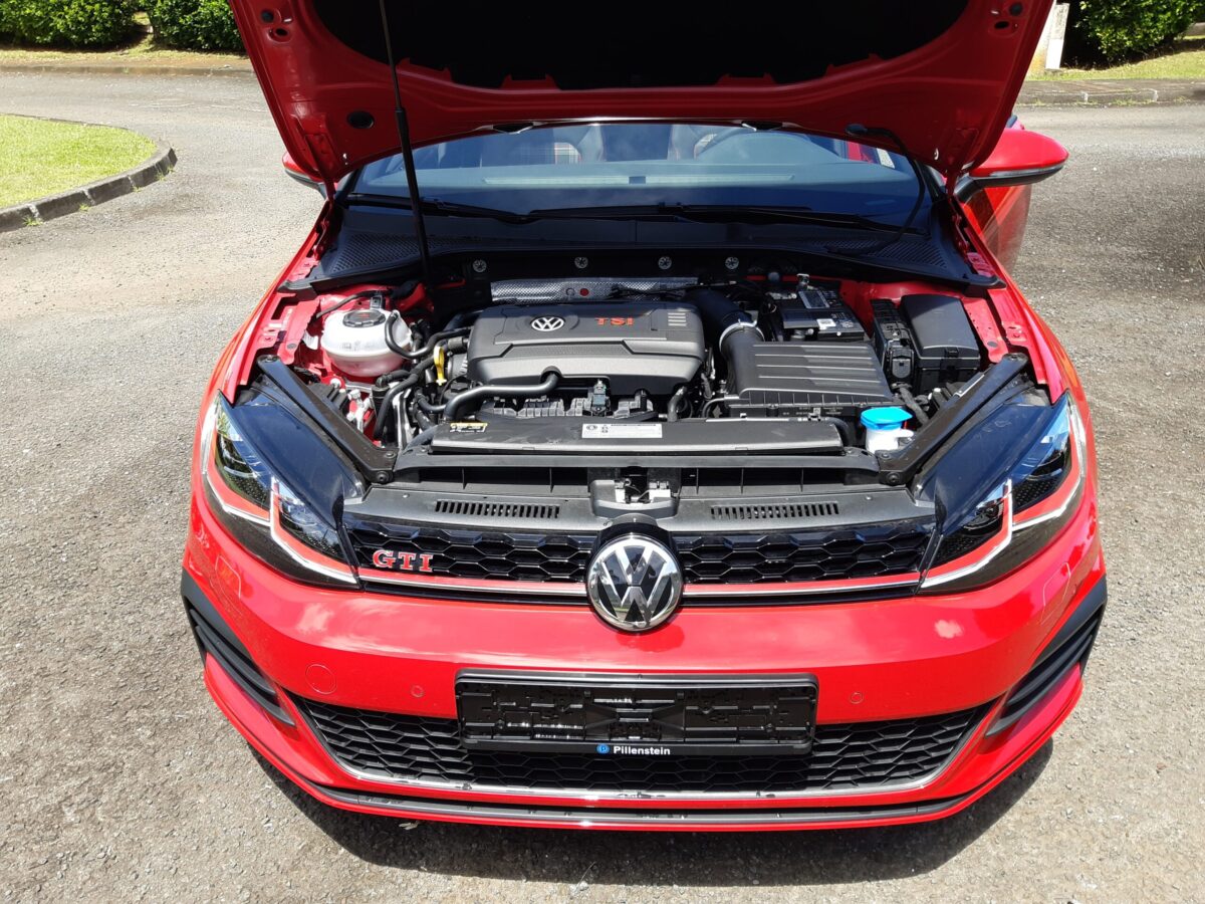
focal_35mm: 26
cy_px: 452
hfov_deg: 67.3
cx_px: 602
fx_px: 905
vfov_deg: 53.1
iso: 40
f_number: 1.7
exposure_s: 1/567
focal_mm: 3.92
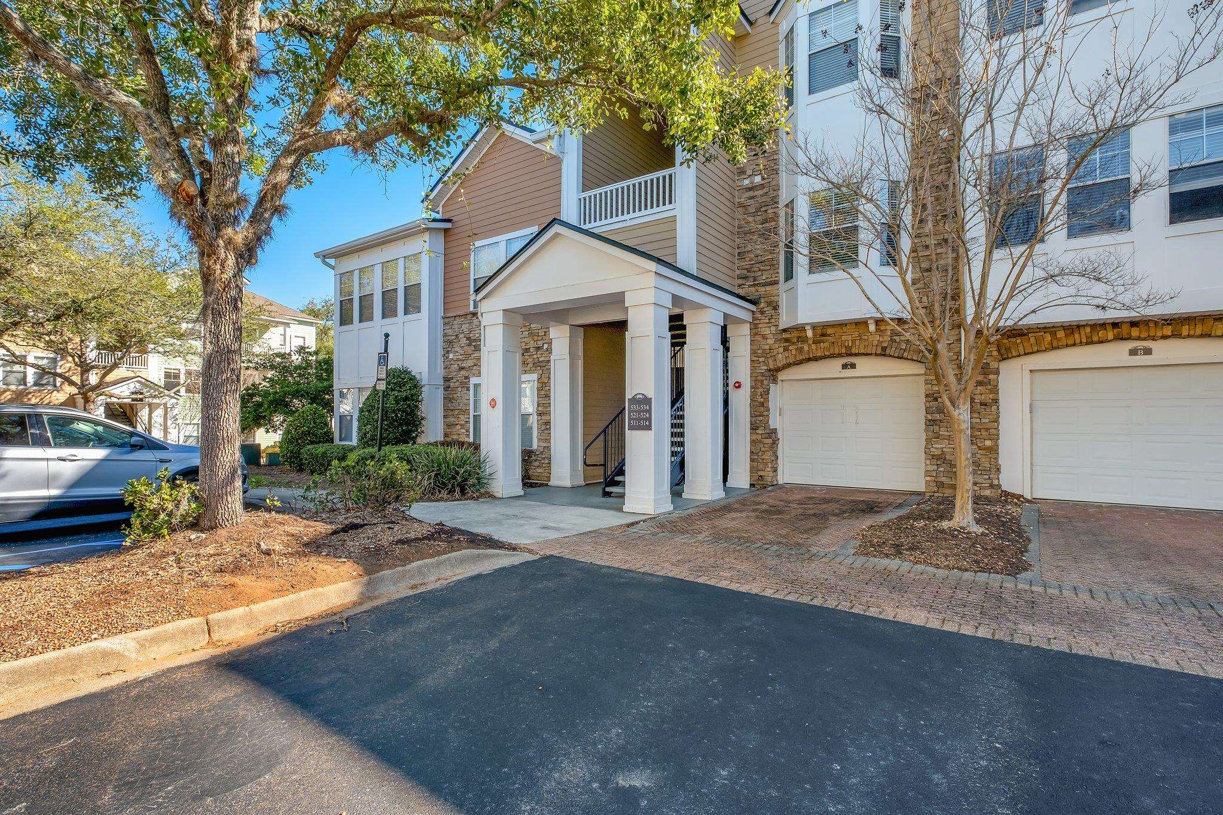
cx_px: 612
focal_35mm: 16
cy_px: 408
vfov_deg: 73.7
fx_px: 543
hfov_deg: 96.7
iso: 250
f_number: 8
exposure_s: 1/220
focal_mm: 10.5
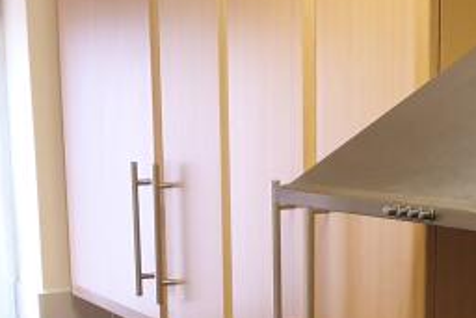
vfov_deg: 12.3
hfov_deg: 18.9
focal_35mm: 108
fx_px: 1429
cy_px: 404
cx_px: 186
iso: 320
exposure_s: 1/50
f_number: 1.5
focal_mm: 4.3
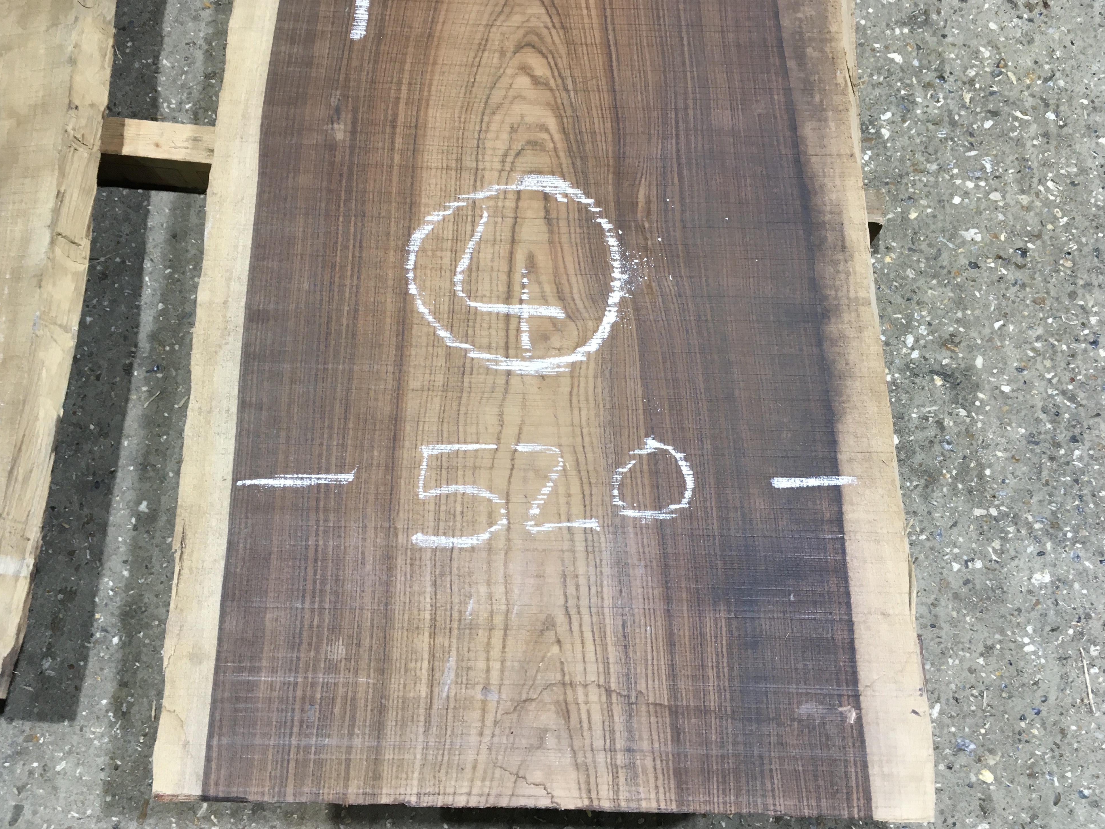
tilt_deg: -75.0
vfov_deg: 46.8
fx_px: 958
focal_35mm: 30
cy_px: 415
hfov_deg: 60.0
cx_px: 555
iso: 64
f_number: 2.2
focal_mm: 4.15
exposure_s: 1/33
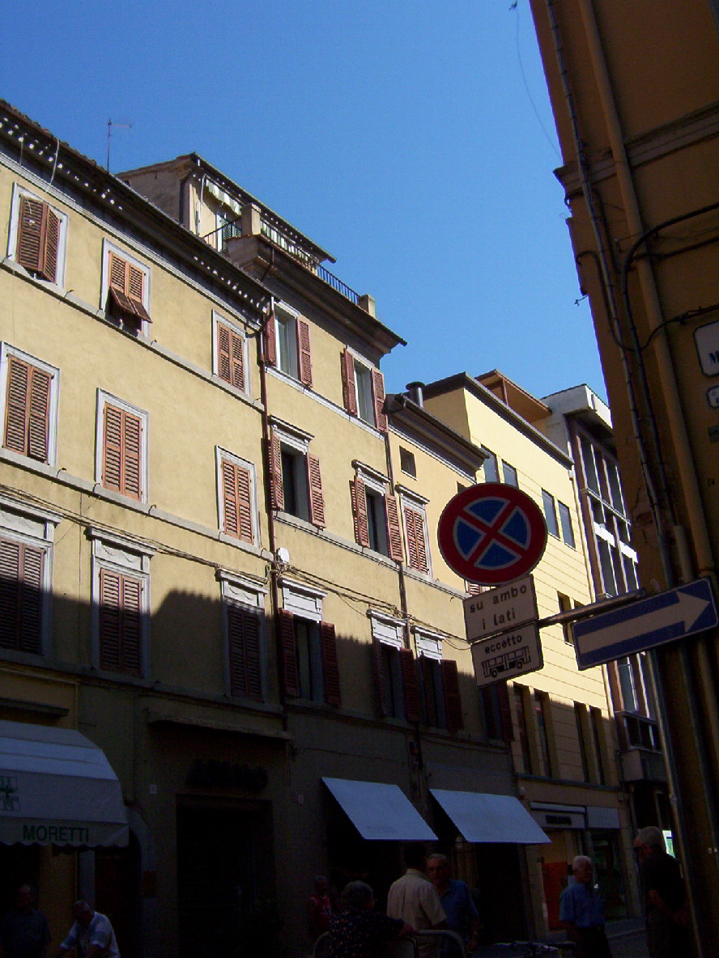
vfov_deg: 51.4
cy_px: 479
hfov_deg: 39.7
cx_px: 360
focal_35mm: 36
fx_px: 997
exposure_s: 1/873
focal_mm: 5.54
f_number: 5.24
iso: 100
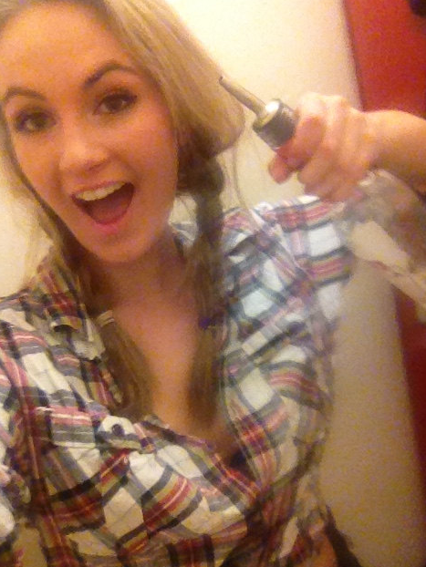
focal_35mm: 36
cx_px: 216
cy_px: 289
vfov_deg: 51.3
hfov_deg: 39.7
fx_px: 590
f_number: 2.4
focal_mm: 1.85
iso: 250
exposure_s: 1/33
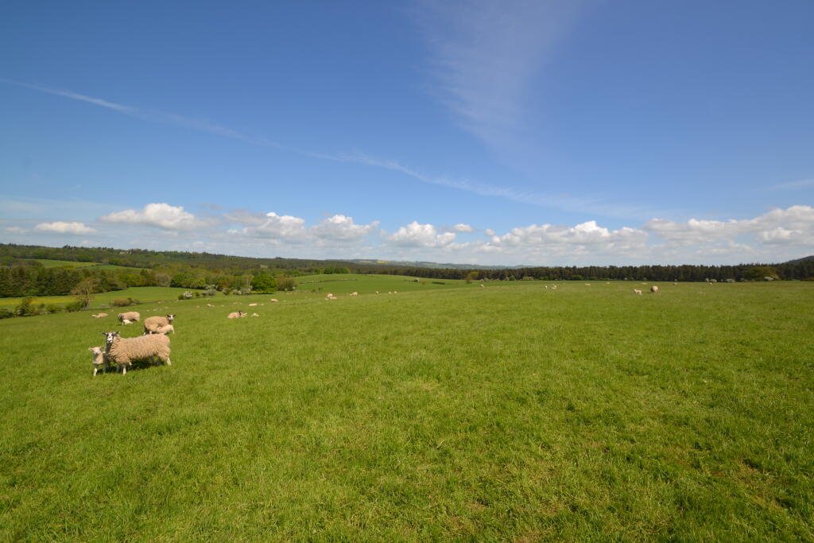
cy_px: 272
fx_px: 339
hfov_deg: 100.4
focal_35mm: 15
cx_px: 407
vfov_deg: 77.3
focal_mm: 10
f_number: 8
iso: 100
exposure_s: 1/250
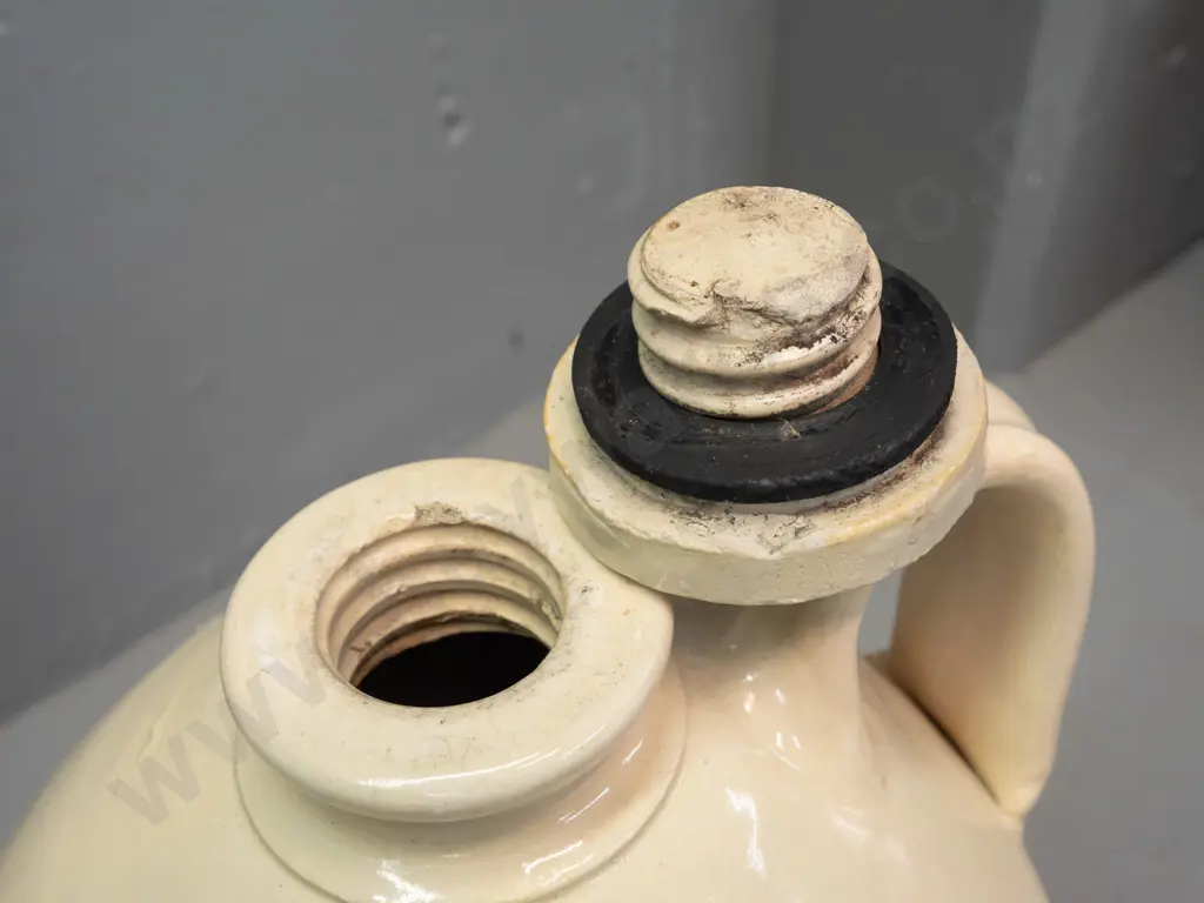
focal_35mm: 42
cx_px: 602
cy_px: 452
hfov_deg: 44.8
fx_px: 1461
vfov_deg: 34.3
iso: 2500
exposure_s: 1/100
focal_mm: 21
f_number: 6.3
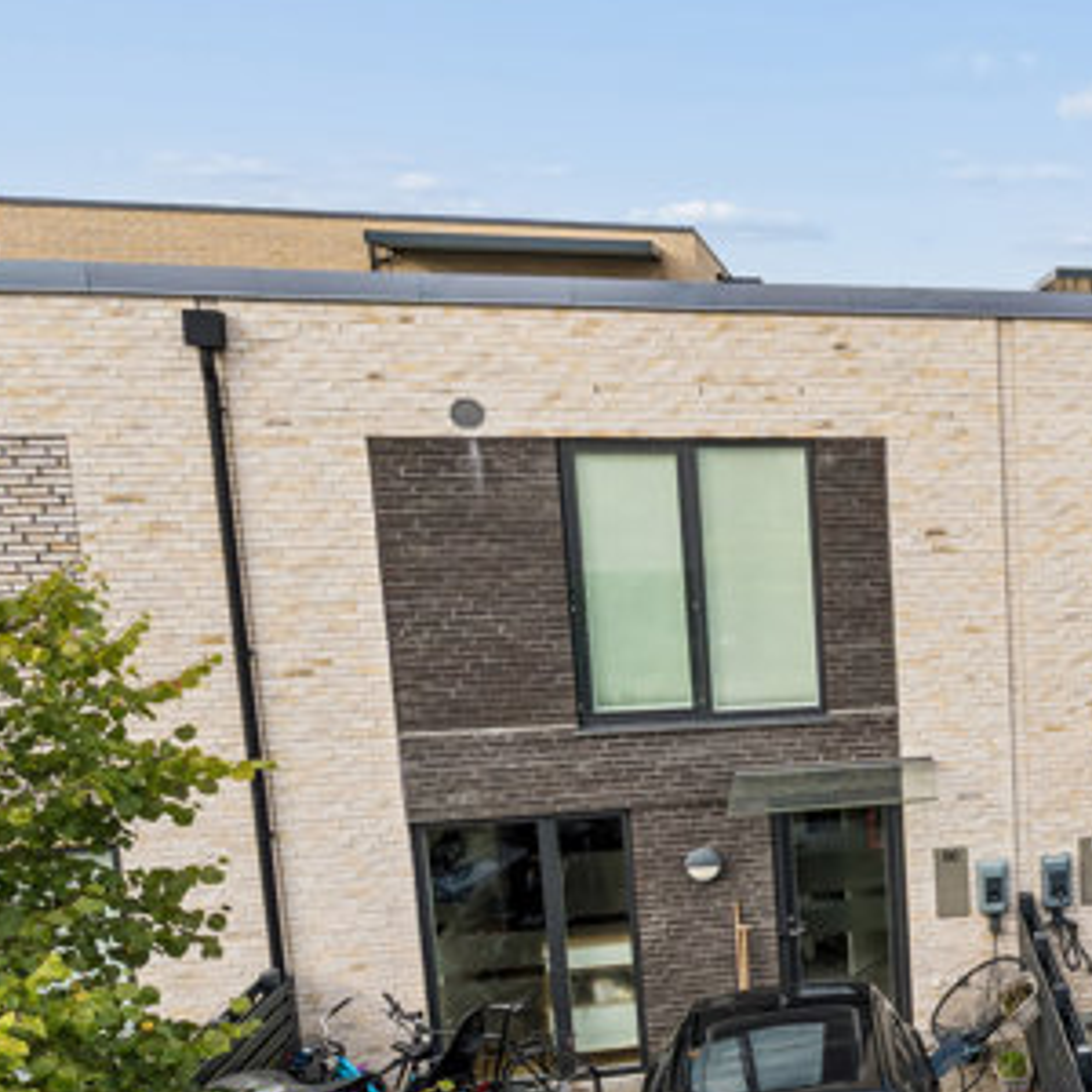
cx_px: 1405
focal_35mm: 44
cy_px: 682
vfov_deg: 38.0
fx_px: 1575
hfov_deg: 30.5
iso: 250
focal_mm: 13
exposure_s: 1/250
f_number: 8
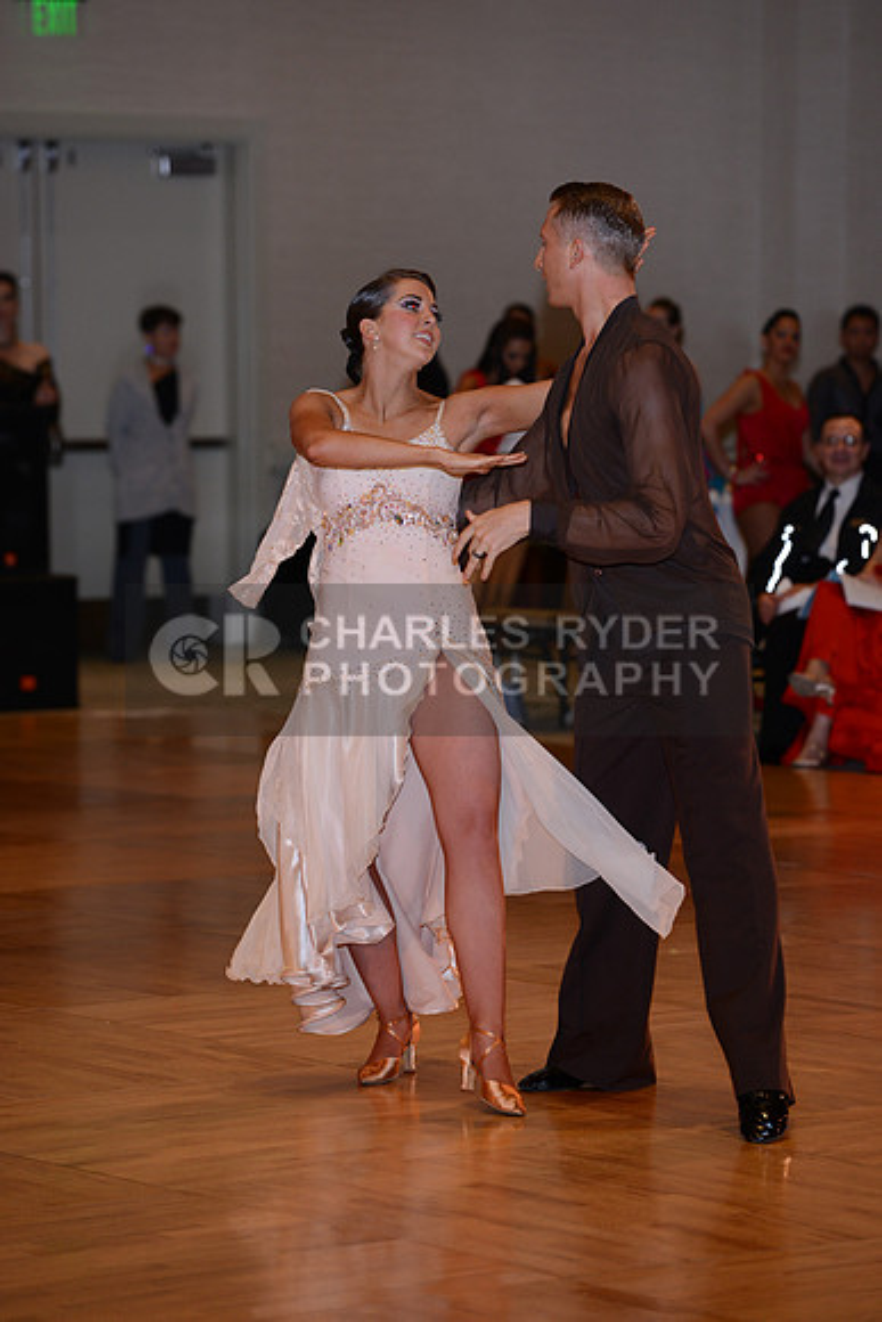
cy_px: 661
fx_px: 5692
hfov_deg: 8.9
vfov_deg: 13.2
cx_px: 441
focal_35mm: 155
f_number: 4.5
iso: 1000
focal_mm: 155
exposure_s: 1/250
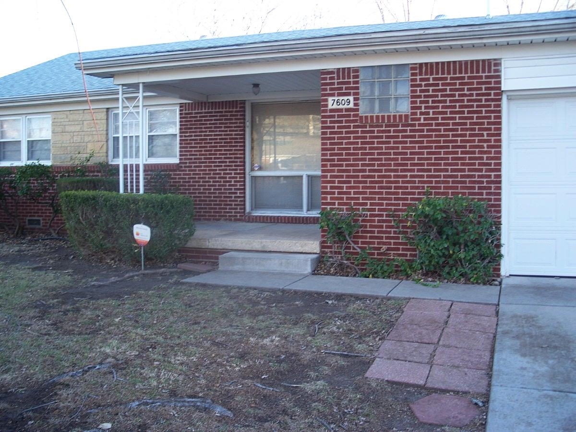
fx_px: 616
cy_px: 216
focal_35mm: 37
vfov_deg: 38.7
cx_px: 288
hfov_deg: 50.1
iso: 64
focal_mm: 7.8
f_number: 2.8
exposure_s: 1/50
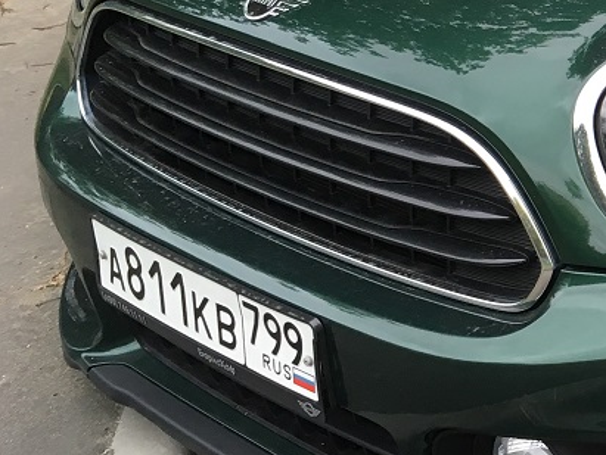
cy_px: 65
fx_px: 1647
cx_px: 922
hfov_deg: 18.4
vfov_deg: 15.6
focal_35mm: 94
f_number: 2.2
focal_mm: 4.15
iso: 25
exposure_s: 1/33
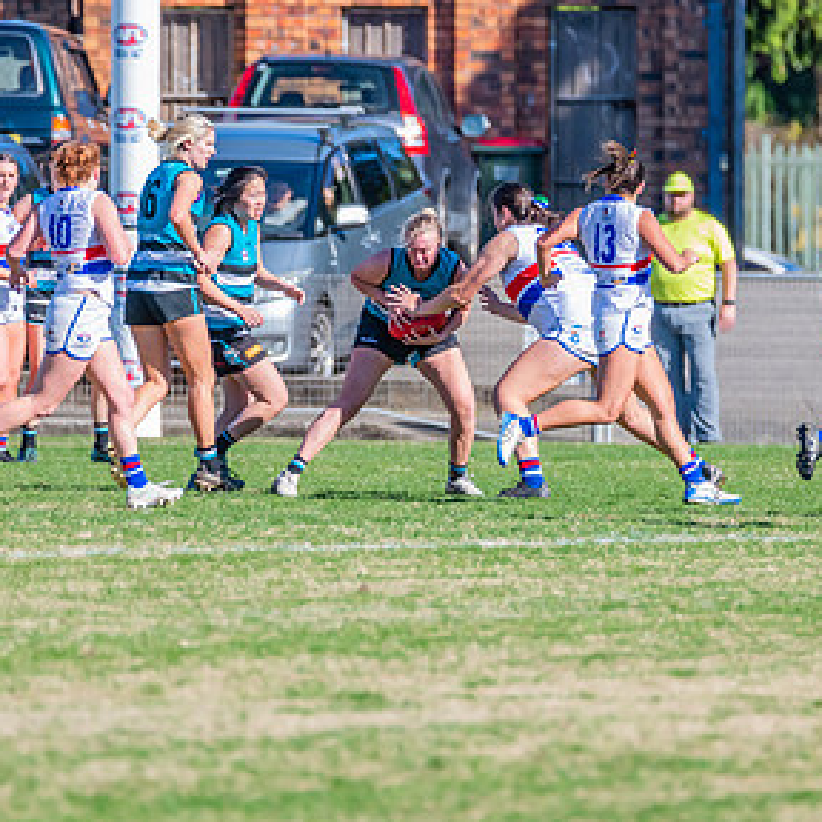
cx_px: 498
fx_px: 23561
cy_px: 409
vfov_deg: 2.0
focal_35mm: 877
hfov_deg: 2.0
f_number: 8
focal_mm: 500
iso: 800
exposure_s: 1/1600
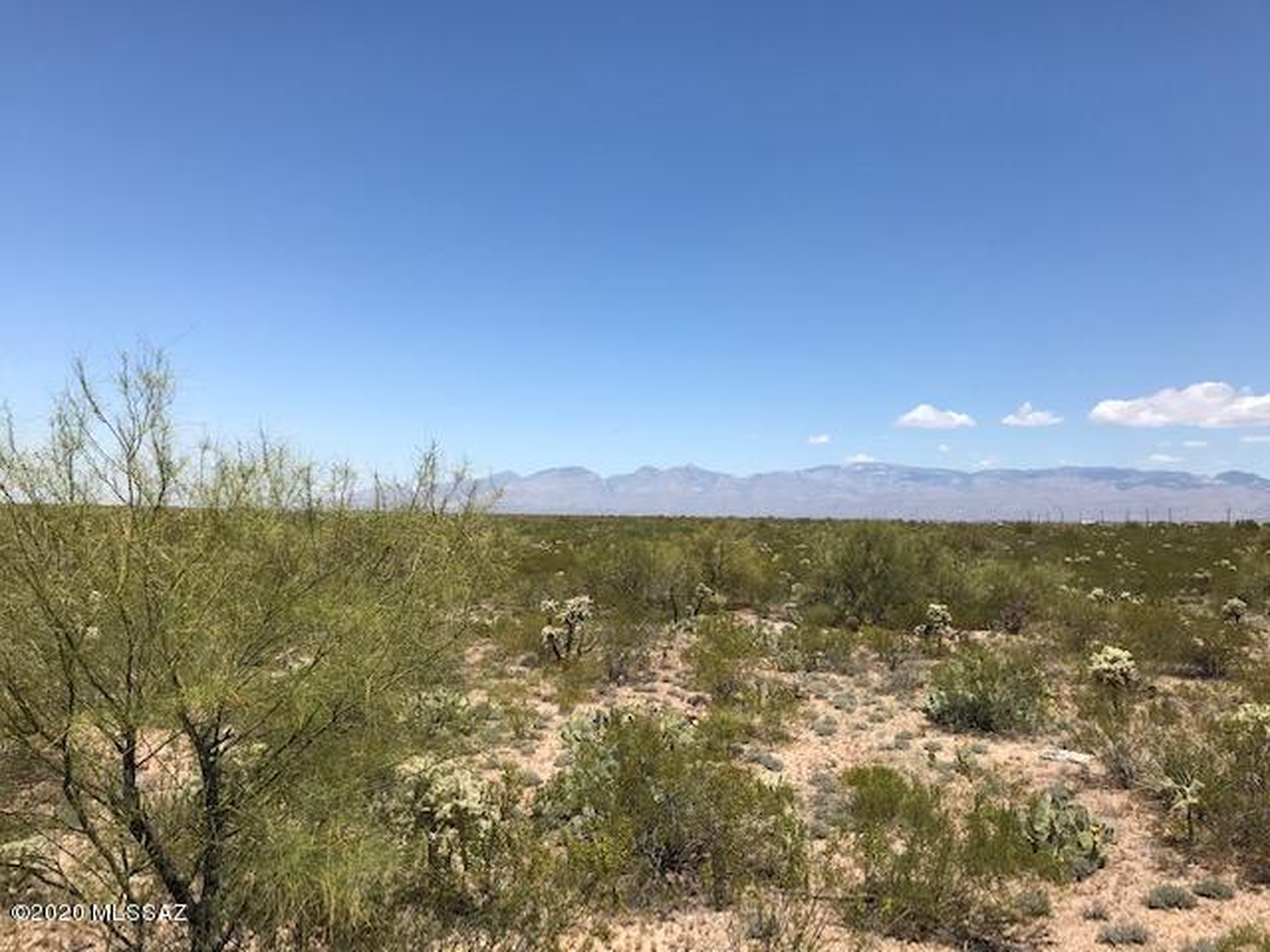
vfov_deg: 49.7
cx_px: 635
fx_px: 1027
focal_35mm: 28
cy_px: 476
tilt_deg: +2.5
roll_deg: -0.8
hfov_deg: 63.4
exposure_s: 1/3425
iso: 20
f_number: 1.8
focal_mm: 3.99
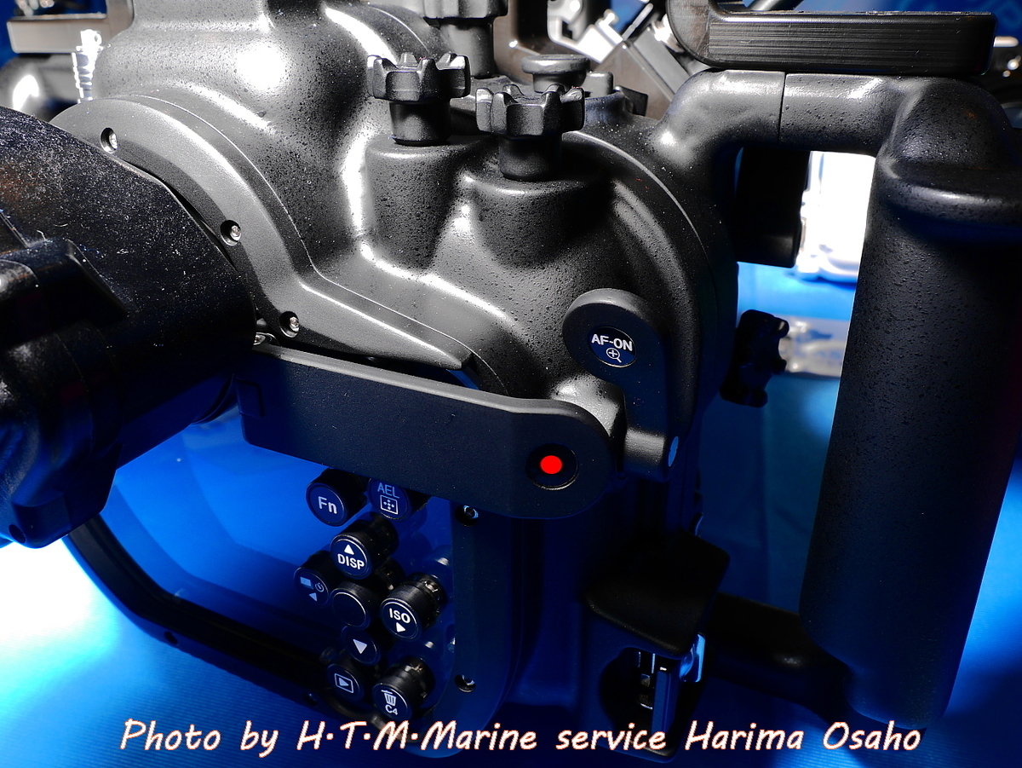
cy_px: 384
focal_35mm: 28
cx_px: 511
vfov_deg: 49.8
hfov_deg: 63.4
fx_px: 827
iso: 125
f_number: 9
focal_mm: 14
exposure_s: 1/100
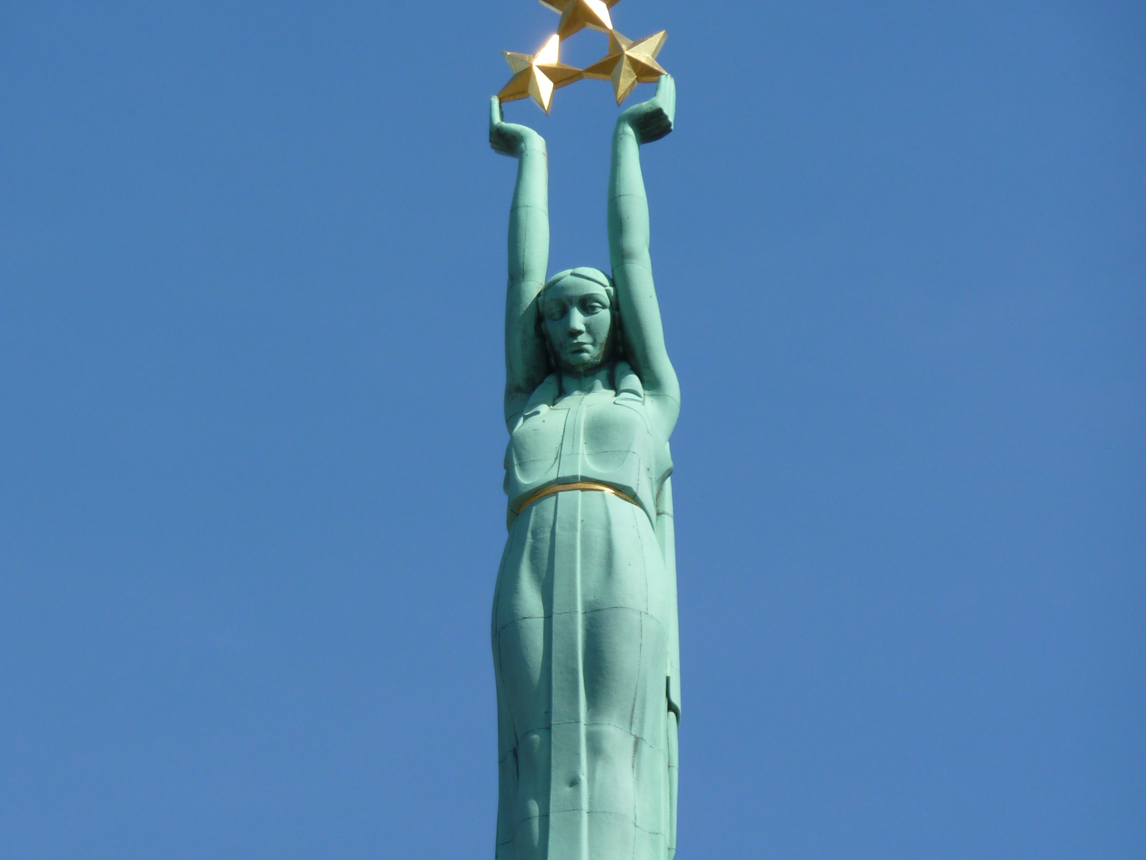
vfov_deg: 5.7
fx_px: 8674
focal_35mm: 262
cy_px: 627
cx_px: 574
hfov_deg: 7.6
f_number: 5
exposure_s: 1/500
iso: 80
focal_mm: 32.1
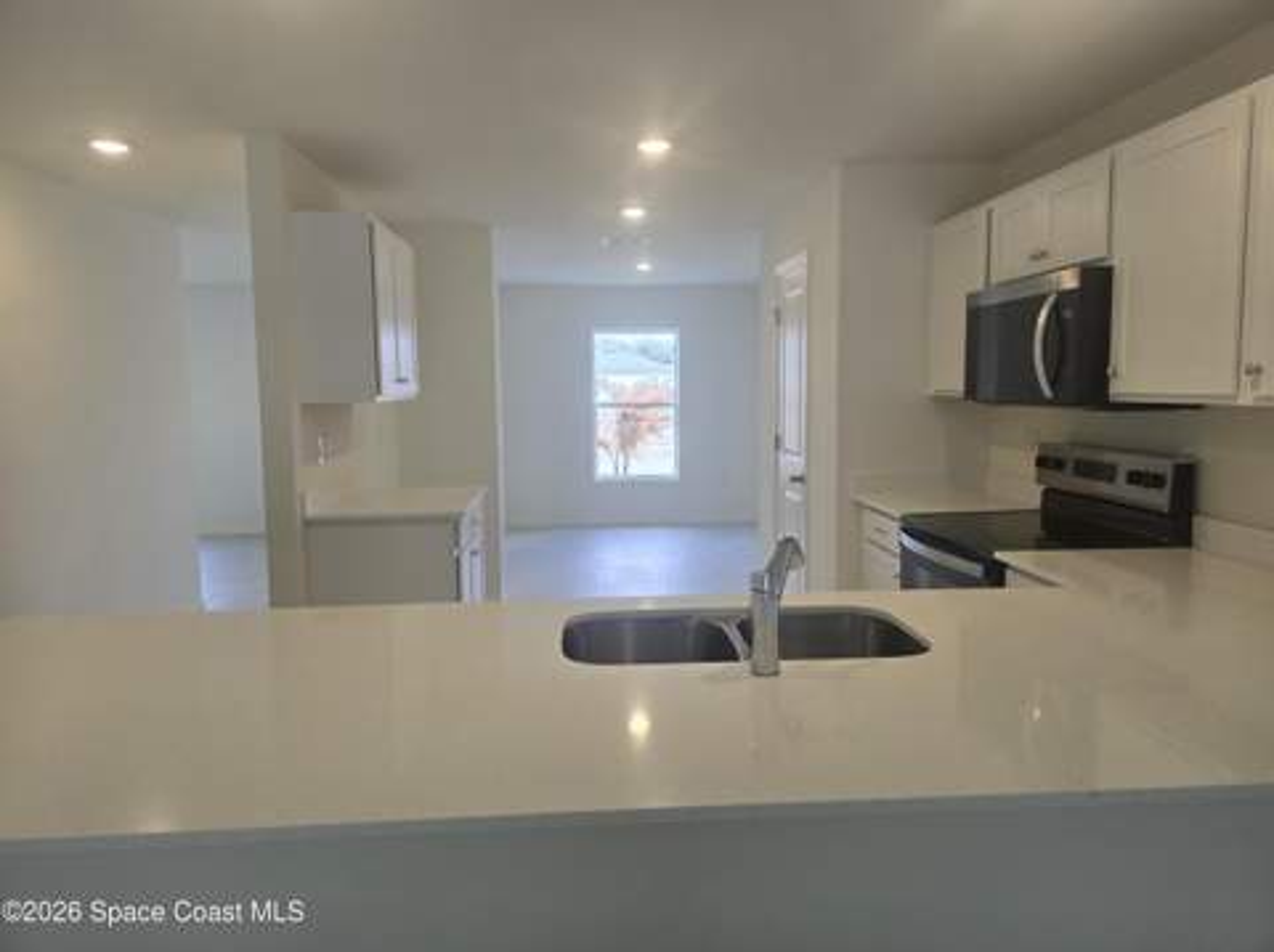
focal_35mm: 23
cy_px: 476
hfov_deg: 74.0
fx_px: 846
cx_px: 637
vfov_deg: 58.8
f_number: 1.7
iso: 64
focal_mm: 6.3
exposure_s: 1/120
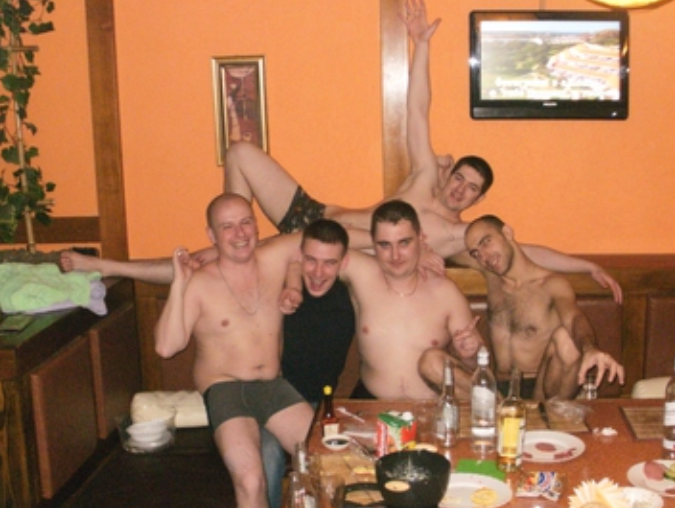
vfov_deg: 31.5
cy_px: 309
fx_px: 898
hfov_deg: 41.0
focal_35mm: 46
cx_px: 403
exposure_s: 1/30
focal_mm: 6.3
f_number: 3.5
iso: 400
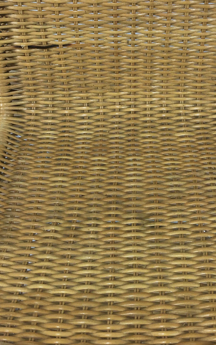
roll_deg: -1.1
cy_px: 108
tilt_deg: -42.0
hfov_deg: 24.0
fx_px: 508
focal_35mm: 54
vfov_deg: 37.0
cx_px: 122
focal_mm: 4.15
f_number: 2.2
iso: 32
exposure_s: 1/33
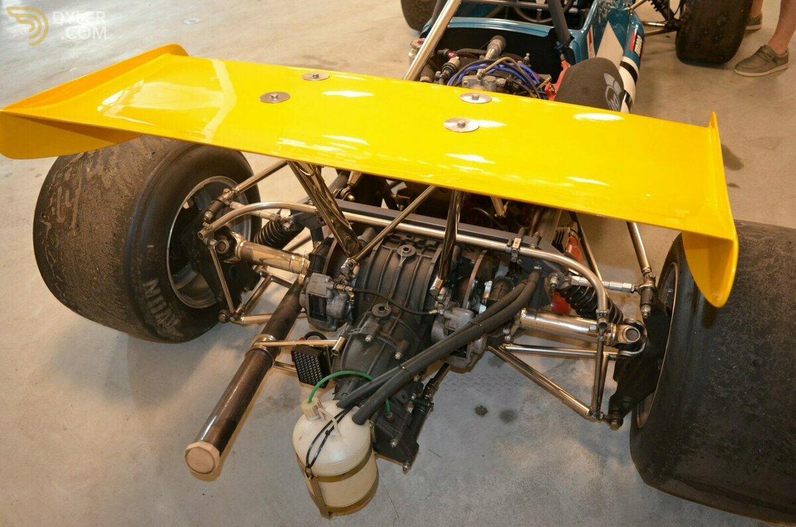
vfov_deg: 47.7
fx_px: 596
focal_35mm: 27
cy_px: 264
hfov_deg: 67.5
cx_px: 398
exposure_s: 1/60
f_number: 3.5
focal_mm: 18
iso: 1600
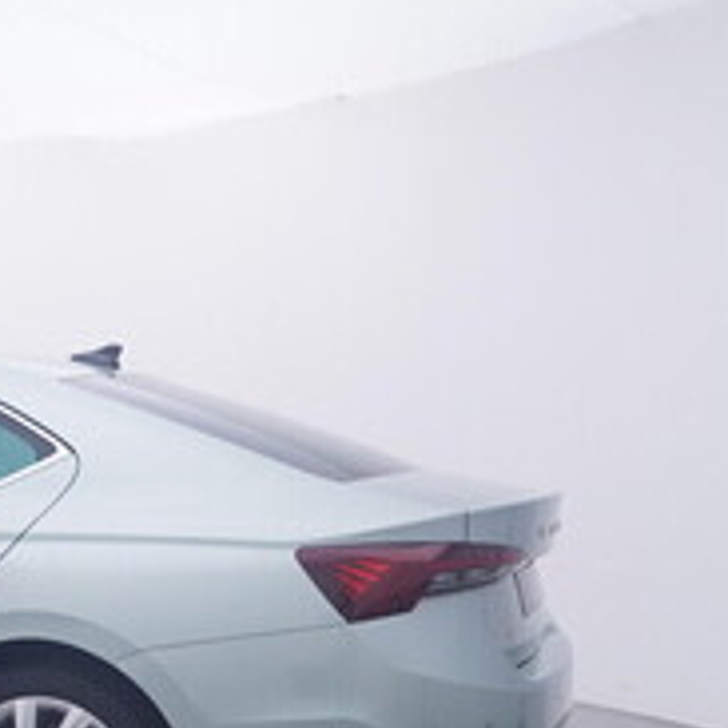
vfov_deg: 29.6
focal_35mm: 57
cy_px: 515
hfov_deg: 26.2
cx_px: -173
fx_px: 1363
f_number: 5
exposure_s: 1/80
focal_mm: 15
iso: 200
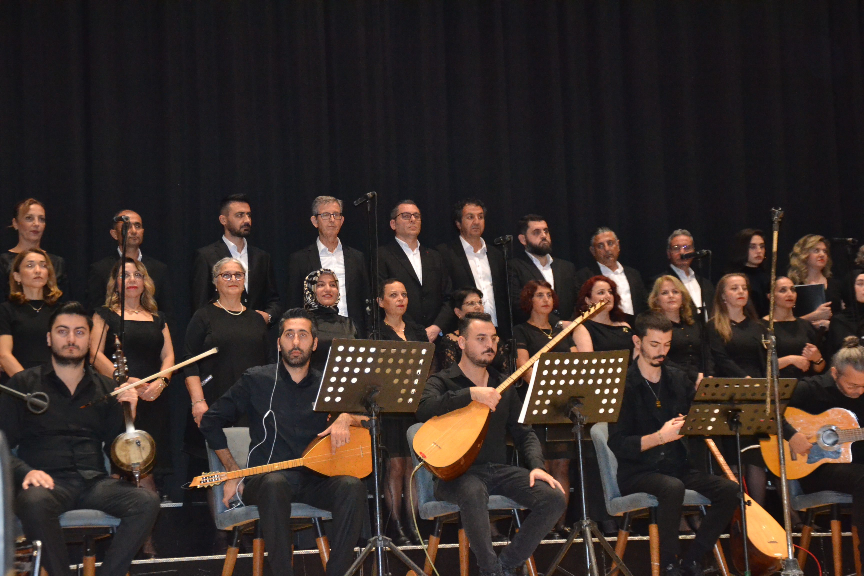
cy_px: 288
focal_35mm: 72
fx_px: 1728
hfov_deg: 28.1
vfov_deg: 18.9
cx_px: 432
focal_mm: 48
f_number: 4.8
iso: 3200
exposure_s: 1/60
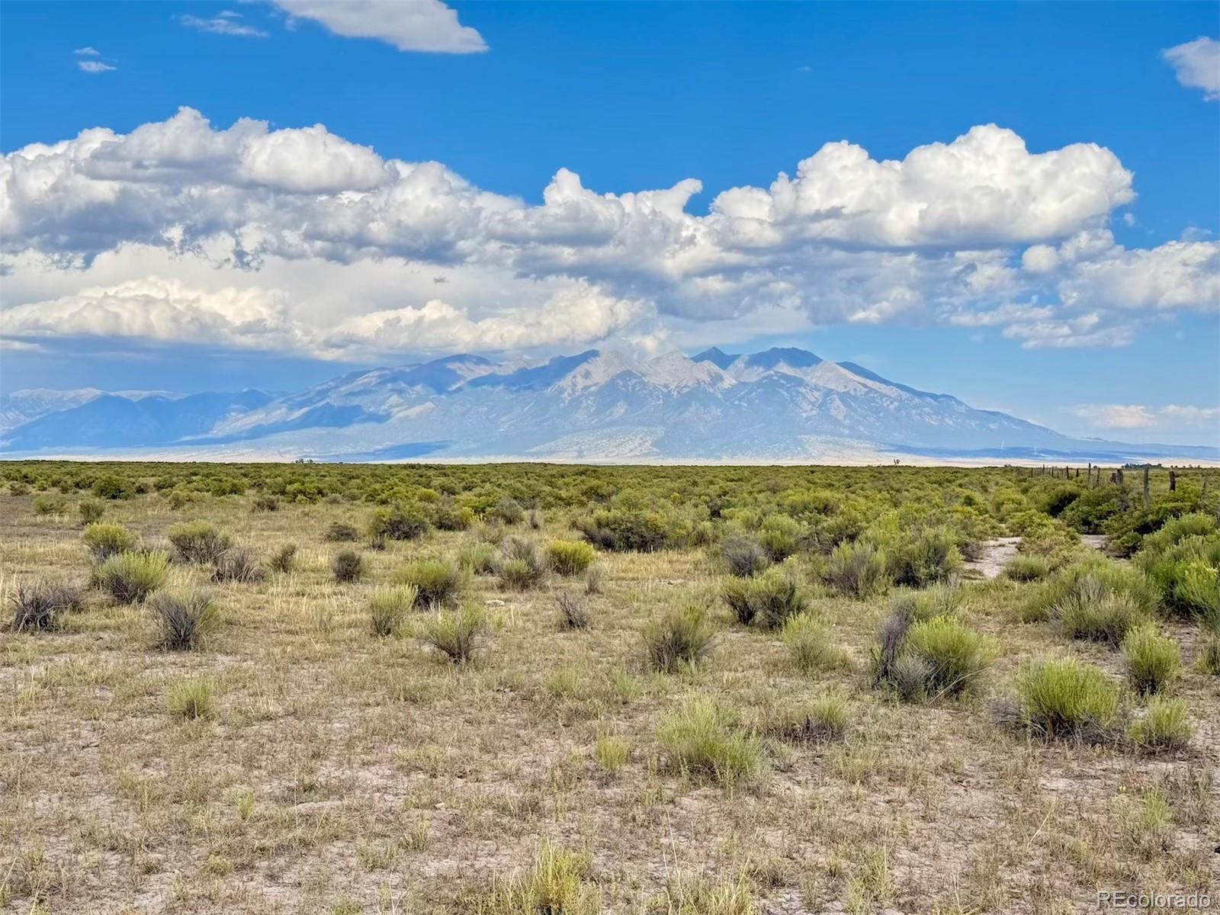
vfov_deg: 30.3
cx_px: 610
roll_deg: -0.3
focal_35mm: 48
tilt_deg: +0.1
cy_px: 458
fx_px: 1692
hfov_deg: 39.7
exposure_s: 1/3534
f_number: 1.78
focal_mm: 6.76
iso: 100
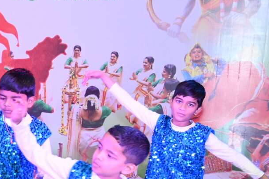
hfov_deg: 13.2
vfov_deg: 10.0
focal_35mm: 136
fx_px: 1017
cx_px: -257
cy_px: 175
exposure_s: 1/125
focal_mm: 32.5
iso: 1600
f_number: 5
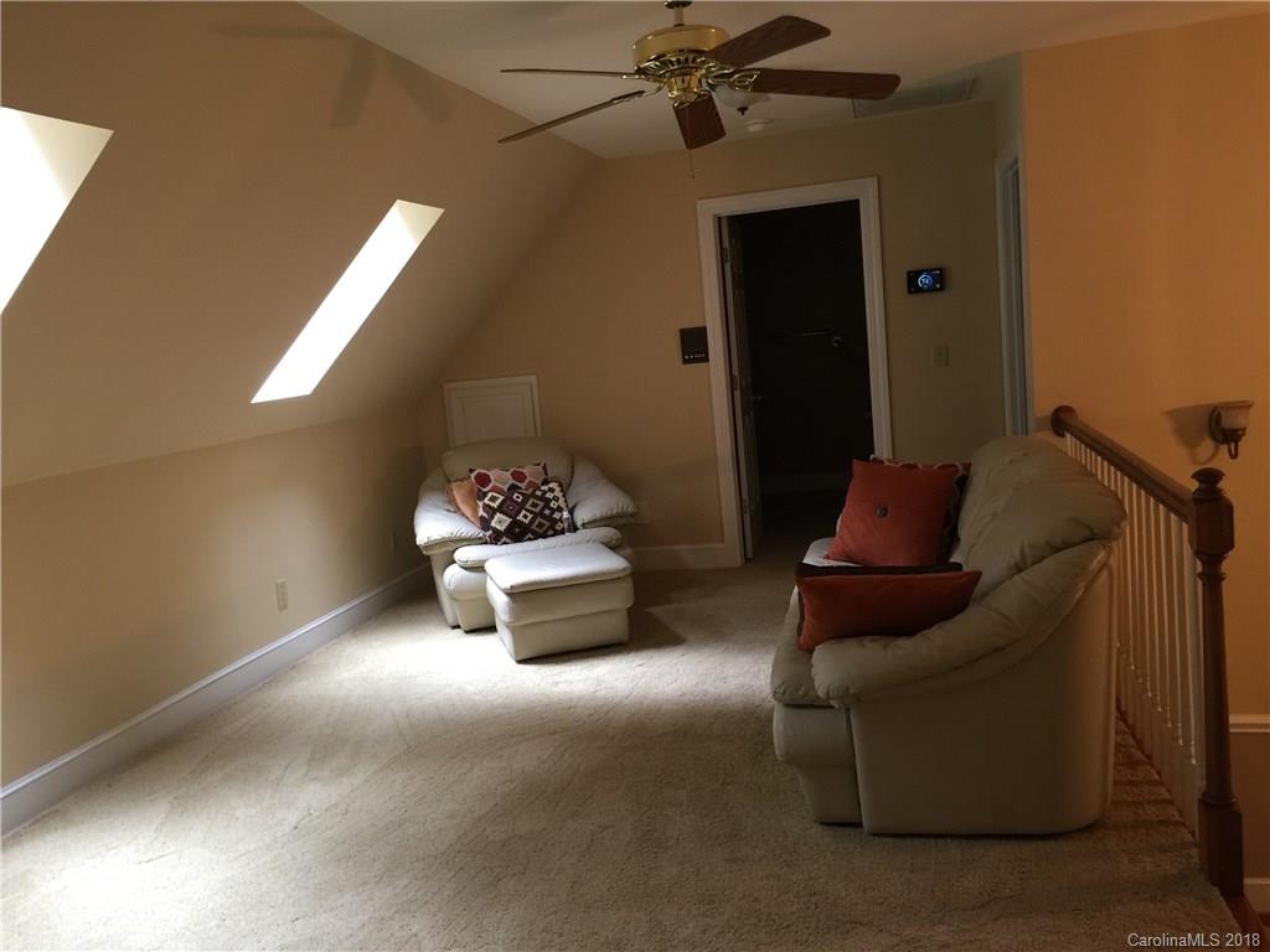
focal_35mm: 29
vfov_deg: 48.2
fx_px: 1064
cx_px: 635
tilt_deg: -7.0
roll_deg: +4.7
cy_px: 476
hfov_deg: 61.7
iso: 80
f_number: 2.2
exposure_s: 1/15
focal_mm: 4.15
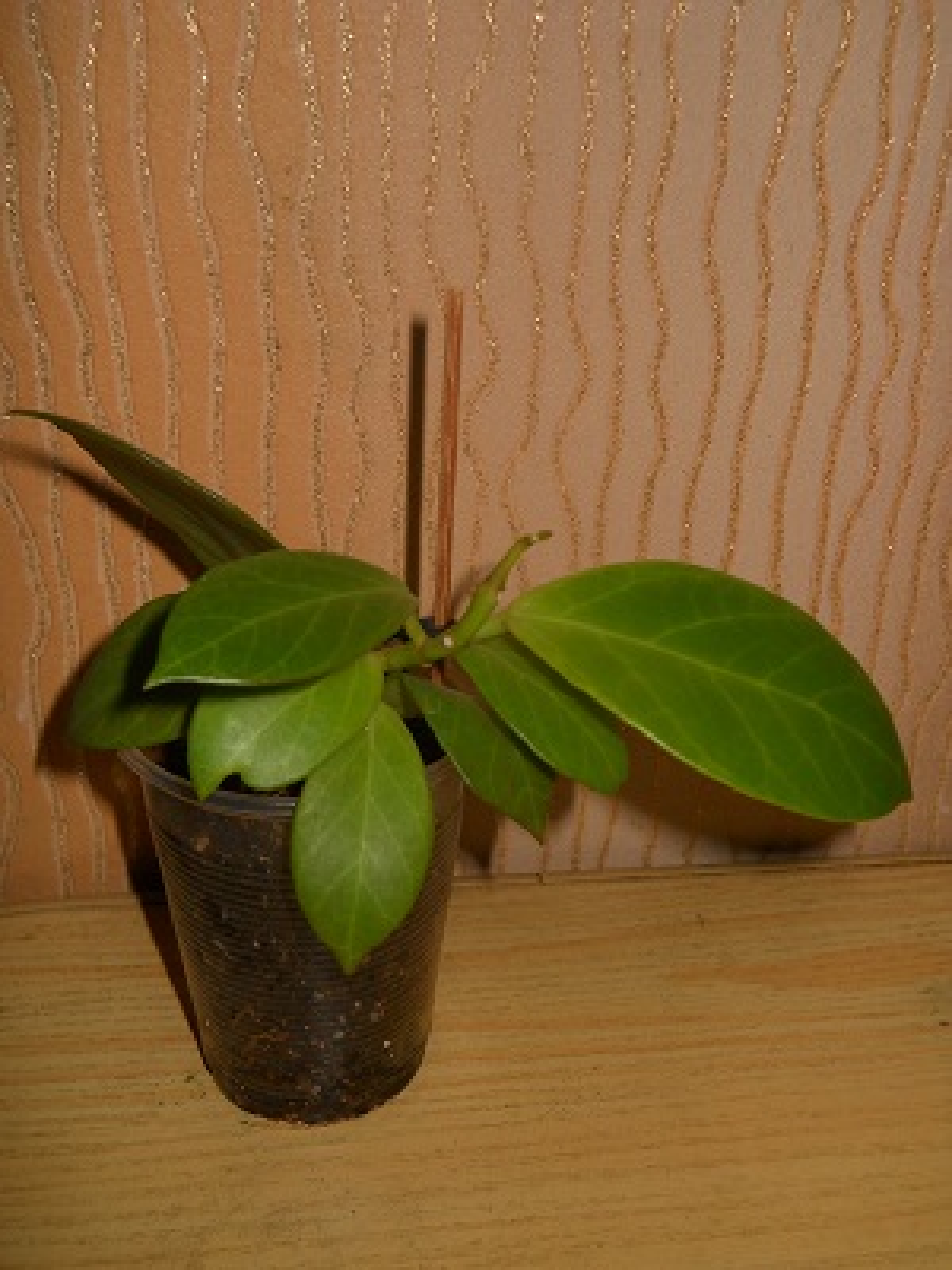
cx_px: 476
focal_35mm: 41
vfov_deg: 45.8
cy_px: 635
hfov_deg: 35.1
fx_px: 1503
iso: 80
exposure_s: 1/30
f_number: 5.5
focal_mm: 6.72
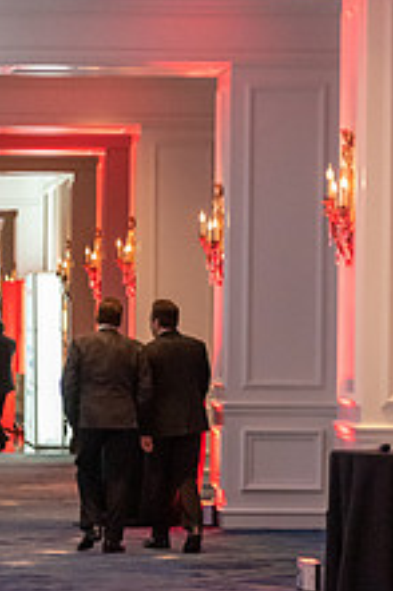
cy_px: 444
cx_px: 72
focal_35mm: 214
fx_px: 3509
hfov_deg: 6.4
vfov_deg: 9.6
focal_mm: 70
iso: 4500
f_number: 4.5
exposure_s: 1/125
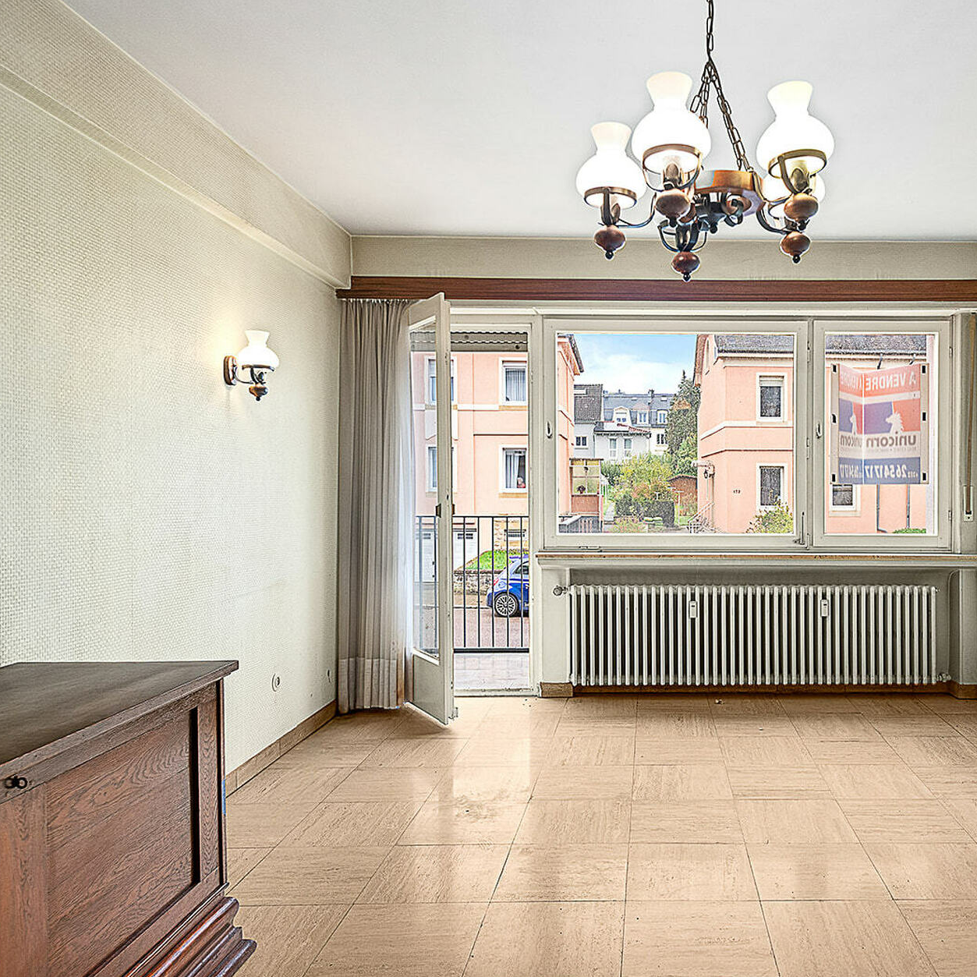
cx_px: 687
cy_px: 484
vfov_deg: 60.9
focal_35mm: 26
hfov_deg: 58.9
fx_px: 830
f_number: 7.1
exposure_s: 1/100
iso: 800
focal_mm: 20
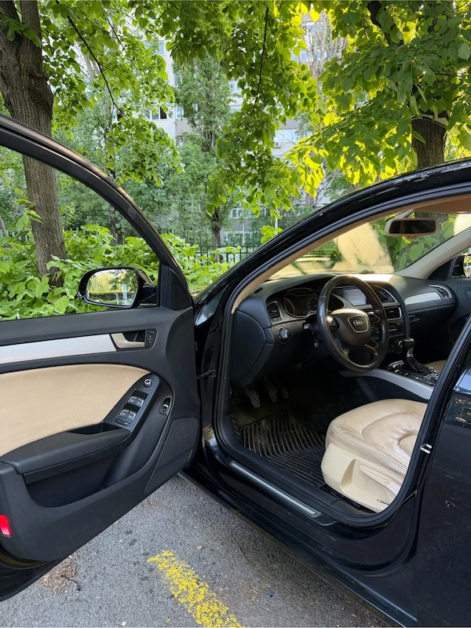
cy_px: 314
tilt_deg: -9.8
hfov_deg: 56.8
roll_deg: +0.2
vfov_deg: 71.6
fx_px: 435
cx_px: 236
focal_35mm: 24
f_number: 1.78
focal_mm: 6.76
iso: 160
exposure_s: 1/121
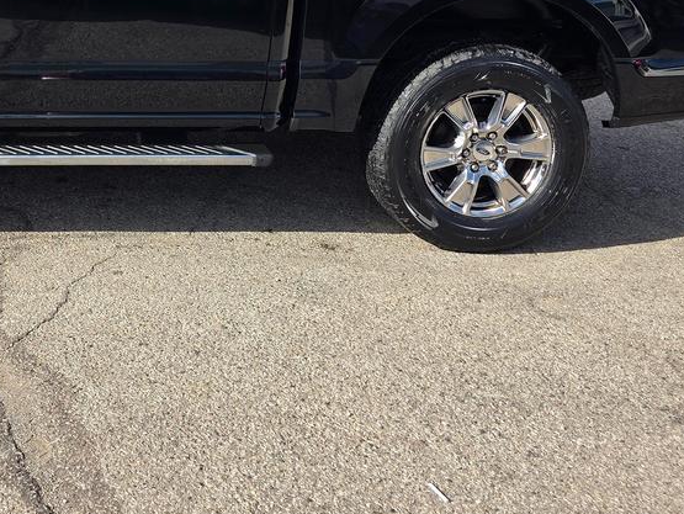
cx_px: 30
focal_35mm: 53
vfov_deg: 26.1
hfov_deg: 33.6
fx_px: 1048
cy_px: 0
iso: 80
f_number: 1.7
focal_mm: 6.3
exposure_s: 1/3009
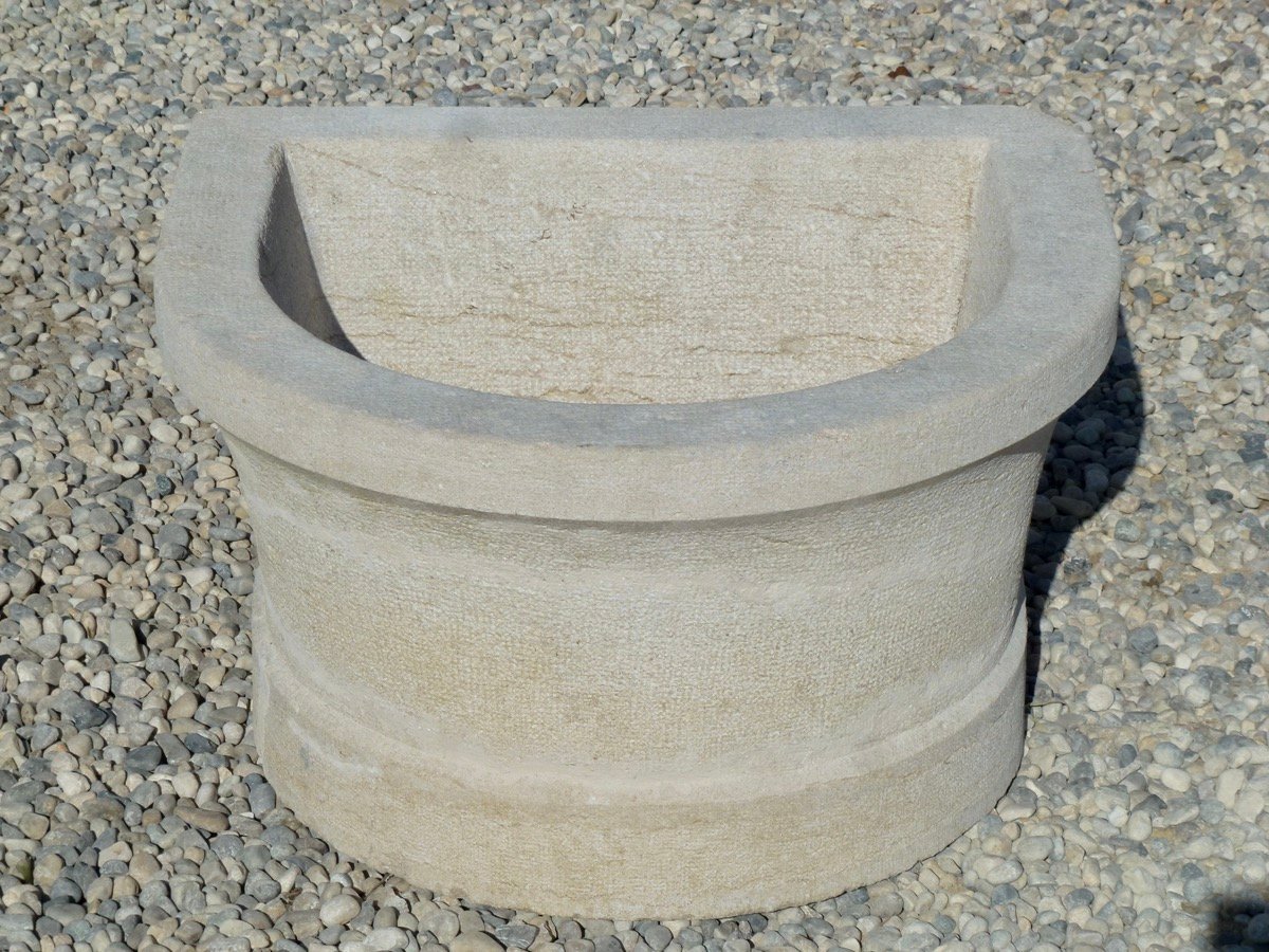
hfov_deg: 18.9
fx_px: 3813
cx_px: 634
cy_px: 476
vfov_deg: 14.2
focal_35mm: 104
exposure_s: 1/2000
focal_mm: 18.7
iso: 100
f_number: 5
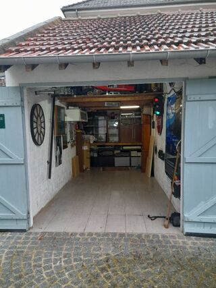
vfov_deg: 69.4
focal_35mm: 25
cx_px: 108
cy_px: 144
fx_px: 208
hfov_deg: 54.9
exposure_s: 1/50
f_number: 2
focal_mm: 4.6
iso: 64
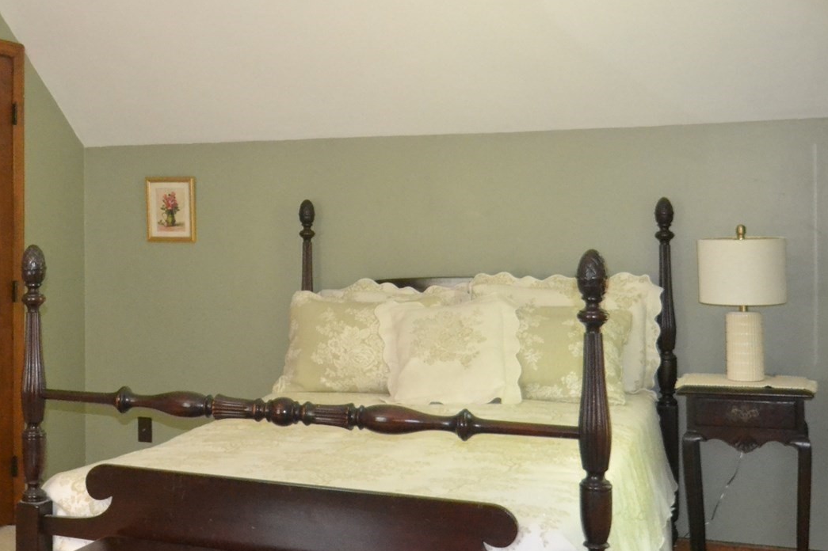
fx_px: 1149
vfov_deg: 26.7
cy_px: 146
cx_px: 202
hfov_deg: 38.6
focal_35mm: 50
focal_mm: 17
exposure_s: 1/60
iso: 3200
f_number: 4.2
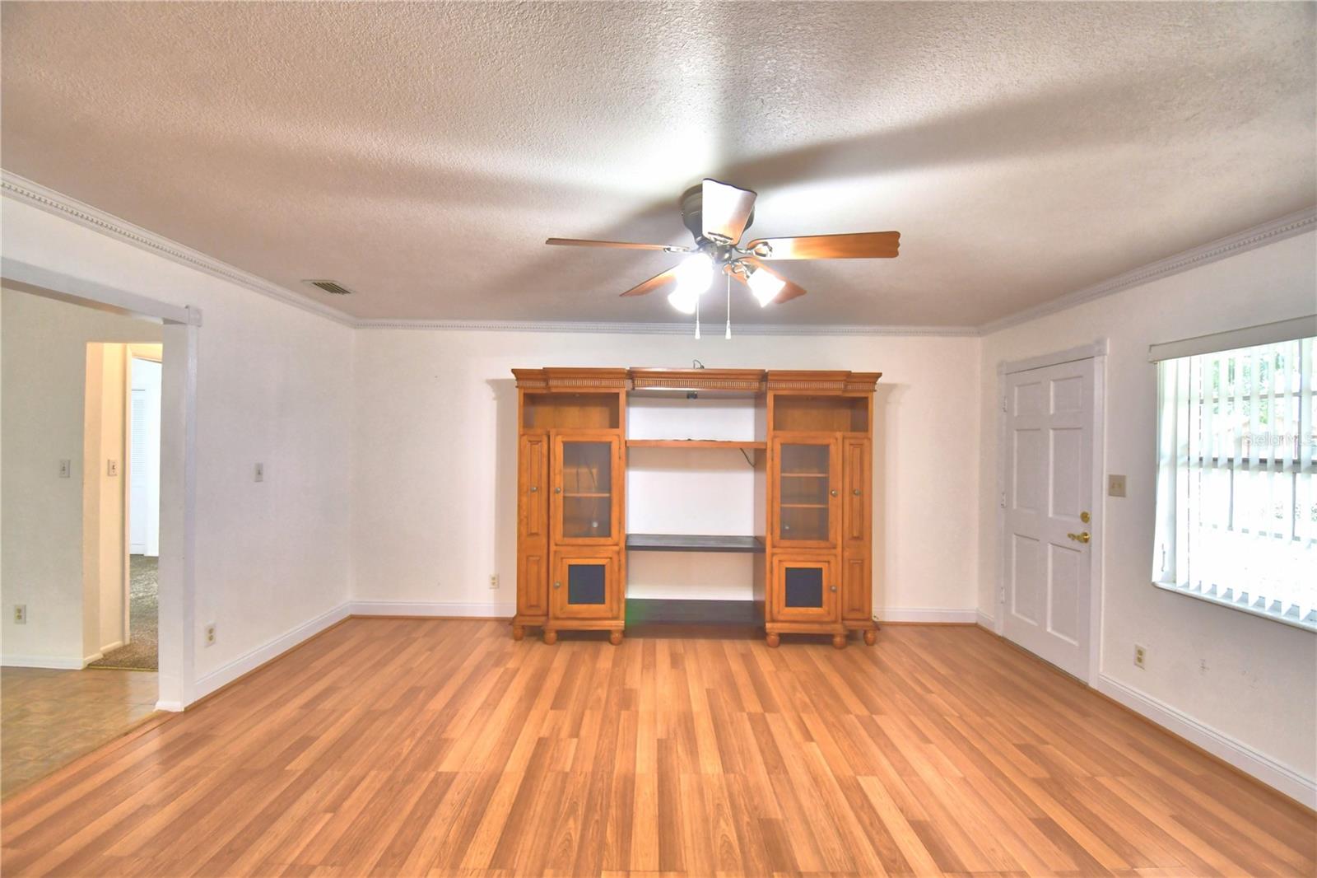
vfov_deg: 77.3
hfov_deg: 100.4
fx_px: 549
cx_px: 658
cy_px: 439
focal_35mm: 15
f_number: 4.5
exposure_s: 1/30
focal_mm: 10
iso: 640
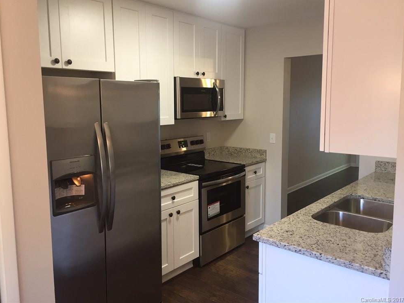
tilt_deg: -7.3
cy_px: 147
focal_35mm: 30
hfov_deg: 60.0
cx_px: 198
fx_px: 350
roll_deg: +0.1
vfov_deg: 46.8
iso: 64
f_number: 2.2
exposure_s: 1/30
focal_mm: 4.15
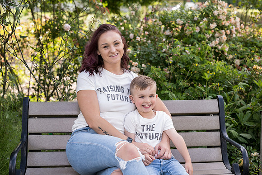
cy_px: 88
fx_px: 422
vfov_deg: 23.4
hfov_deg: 34.5
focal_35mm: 58
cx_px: 131
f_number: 4
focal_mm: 58
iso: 320
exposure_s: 1/400
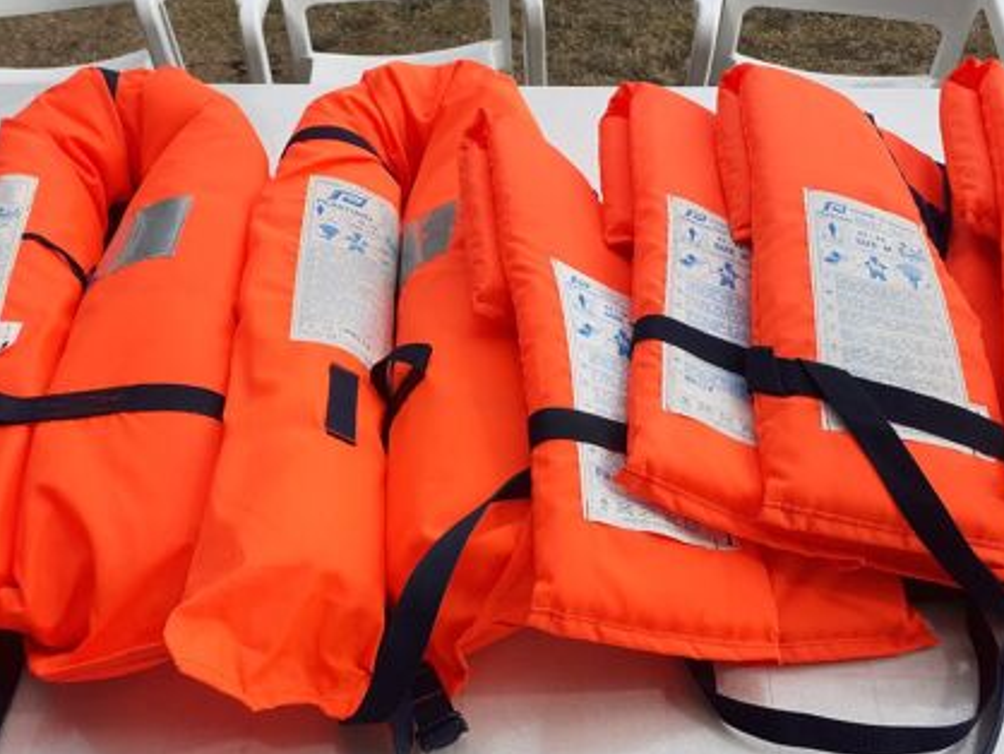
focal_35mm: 31
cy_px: 425
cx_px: 531
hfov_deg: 58.3
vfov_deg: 45.4
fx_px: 900
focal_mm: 3.6
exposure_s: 1/989
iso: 40
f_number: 1.9
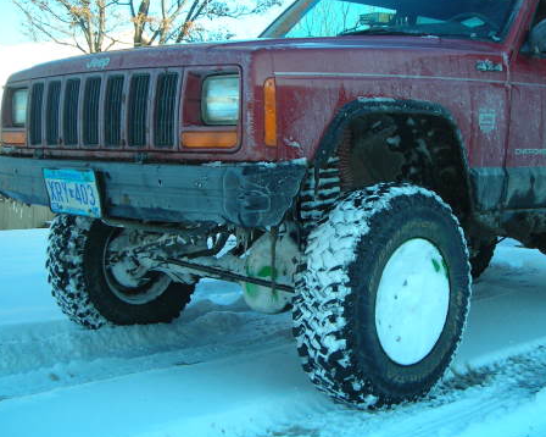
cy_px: 178
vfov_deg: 28.5
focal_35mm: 53
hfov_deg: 35.0
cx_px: 363
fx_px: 856
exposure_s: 1/150
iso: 50
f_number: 3.2
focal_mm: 6.3
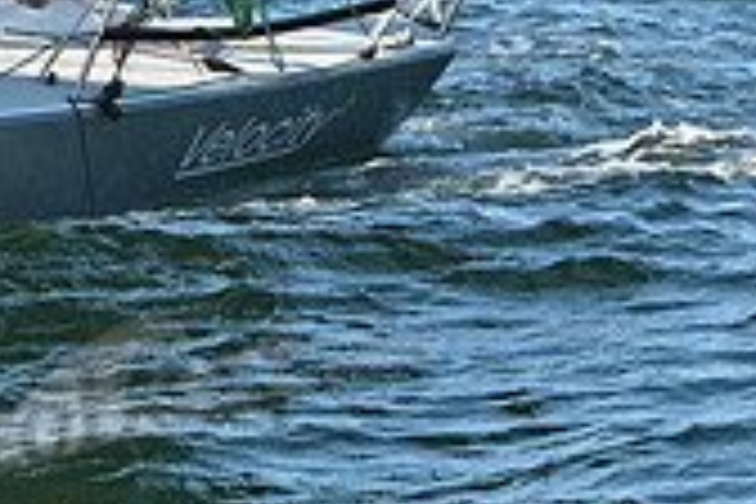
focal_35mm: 242
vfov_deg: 5.6
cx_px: -441
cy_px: -218
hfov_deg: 8.3
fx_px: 5082
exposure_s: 1/1250
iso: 320
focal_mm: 70
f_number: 6.3
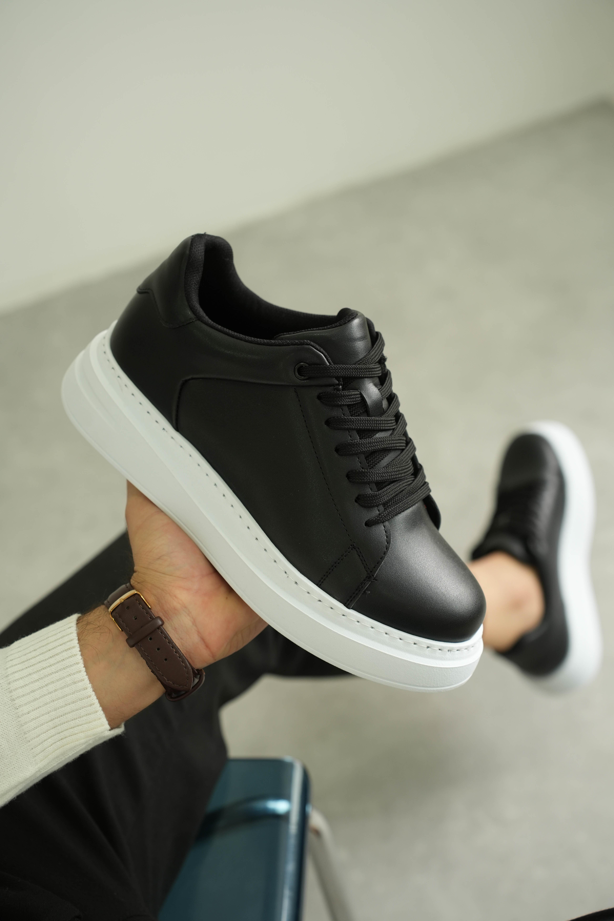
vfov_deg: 39.6
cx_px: 307
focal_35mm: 50
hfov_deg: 27.0
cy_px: 460
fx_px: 1279
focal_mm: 50
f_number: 4
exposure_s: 1/200
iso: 500
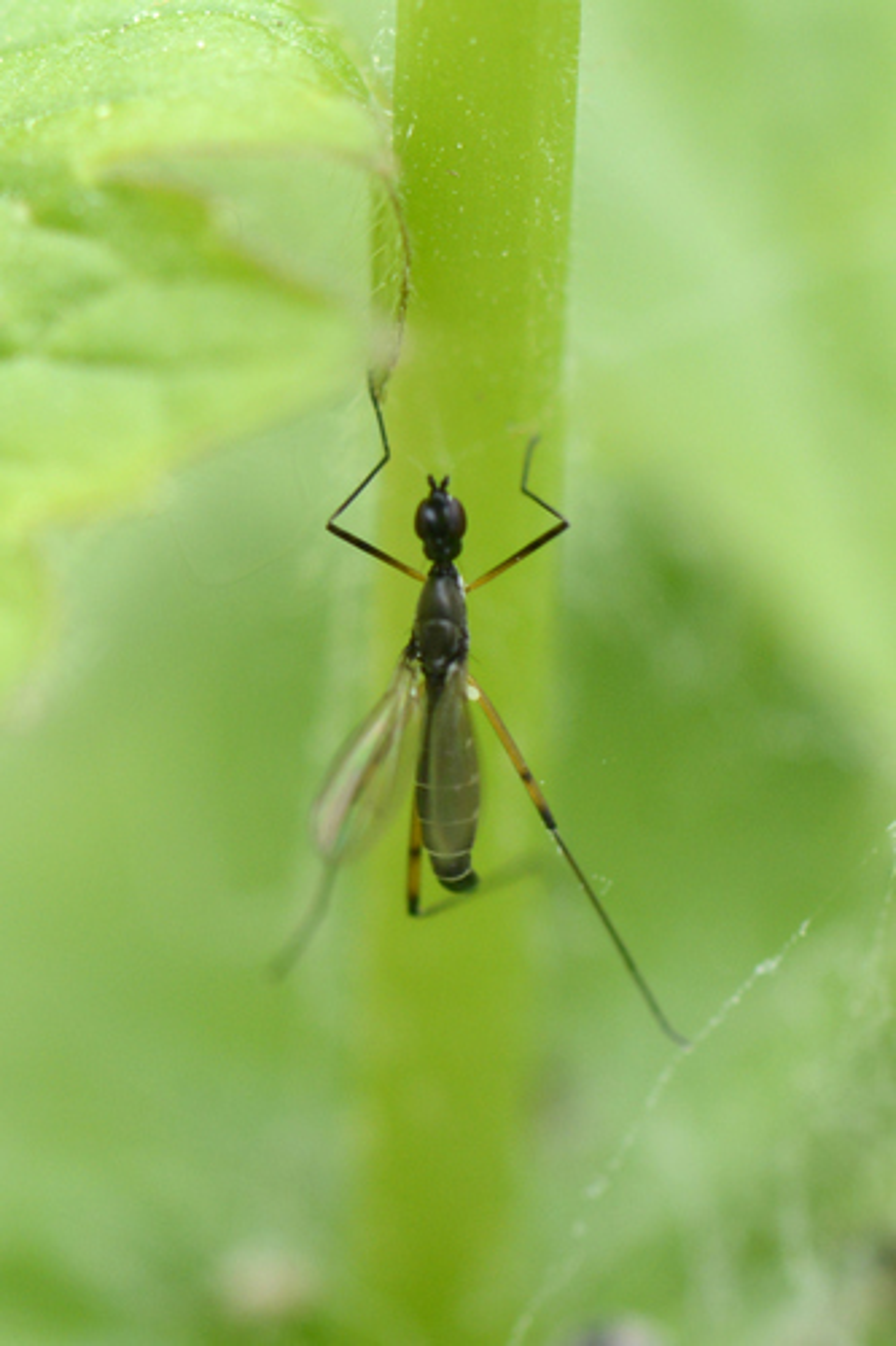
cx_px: 448
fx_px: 3922
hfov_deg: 13.0
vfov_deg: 19.5
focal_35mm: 105
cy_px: 673
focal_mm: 105
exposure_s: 1/200
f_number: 7.1
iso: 640
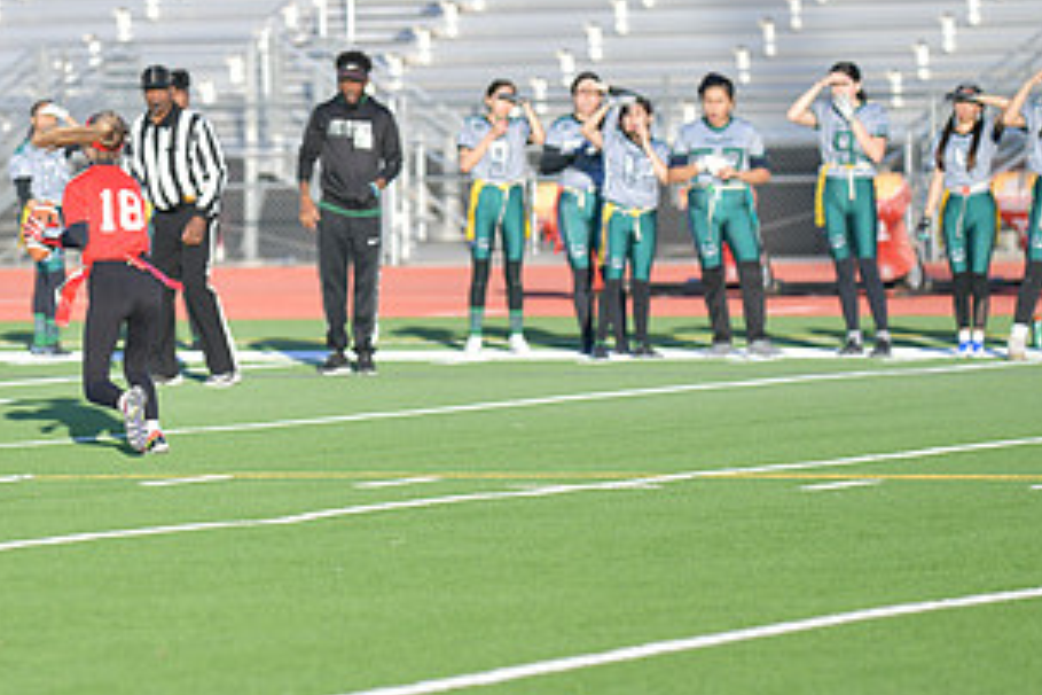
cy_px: 260
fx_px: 8856
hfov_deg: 6.7
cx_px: 131
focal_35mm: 306
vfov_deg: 4.5
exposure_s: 1/800
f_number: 2.8
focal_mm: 160
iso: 64
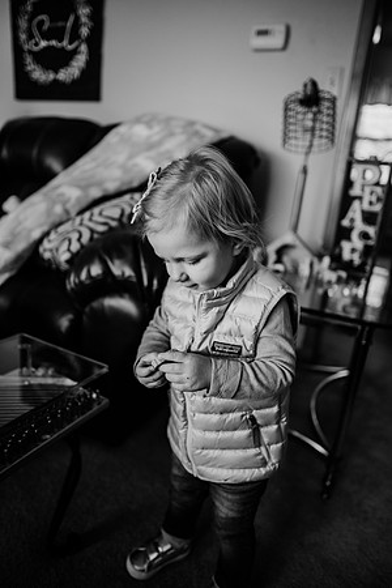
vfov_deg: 73.7
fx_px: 392
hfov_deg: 53.1
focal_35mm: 24
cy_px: 294
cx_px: 196
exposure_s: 1/200
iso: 640
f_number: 1.8
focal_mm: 24
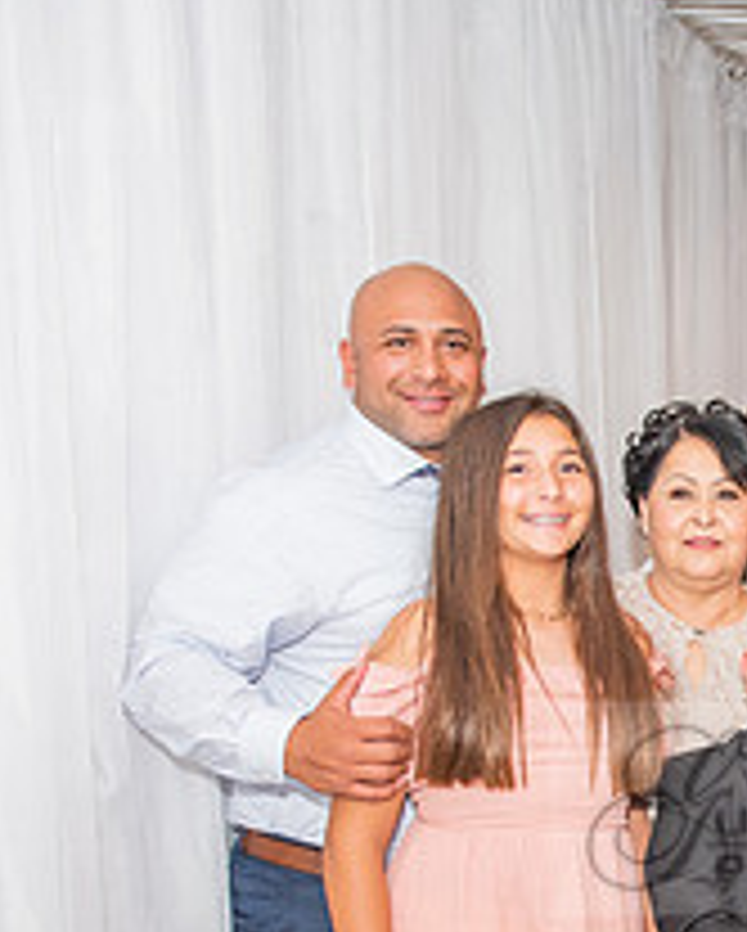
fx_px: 1738
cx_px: 940
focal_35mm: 63
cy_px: 808
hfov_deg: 22.1
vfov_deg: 29.0
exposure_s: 1/160
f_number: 2.8
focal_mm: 24
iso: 1000
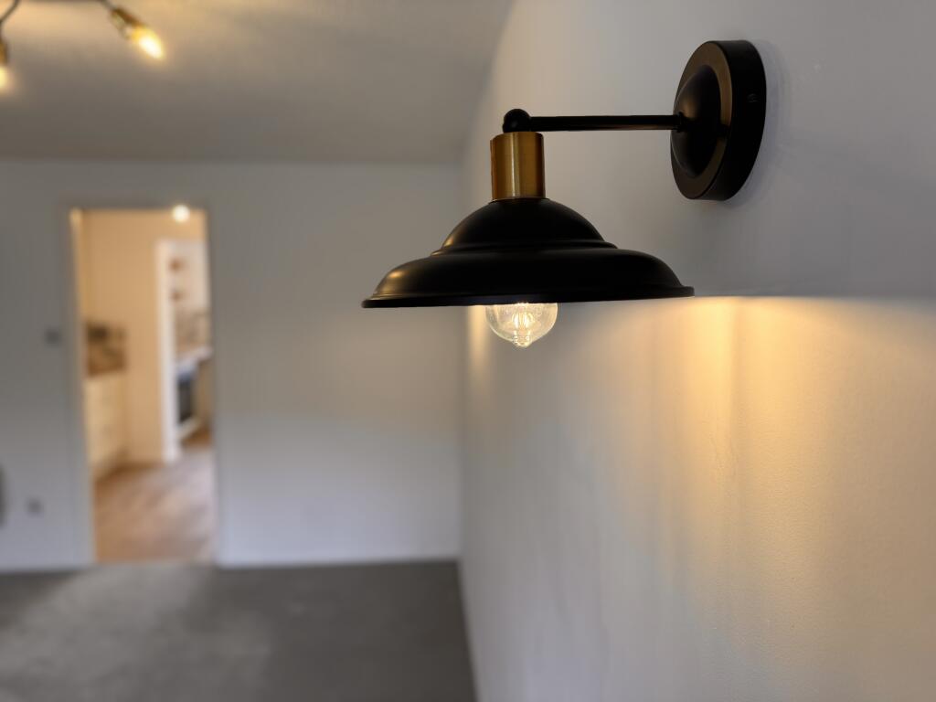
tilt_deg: -5.0
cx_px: 468
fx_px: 649
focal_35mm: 24
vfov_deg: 56.8
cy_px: 351
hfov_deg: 71.6
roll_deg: +0.8
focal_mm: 6.76
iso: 80
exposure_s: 1/100
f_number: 1.78
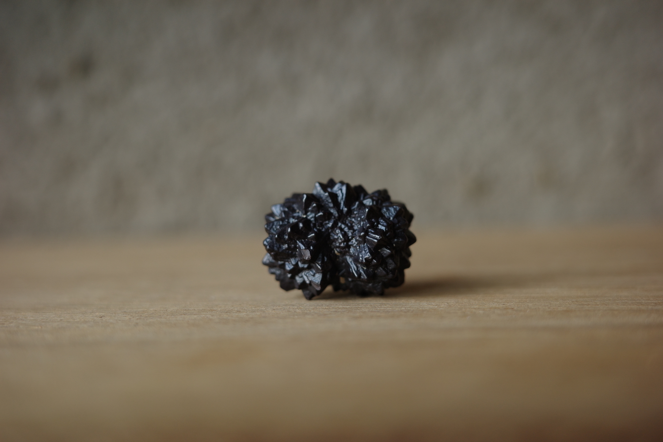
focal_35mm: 40
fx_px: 737
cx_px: 332
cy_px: 221
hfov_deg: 48.5
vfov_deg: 33.4
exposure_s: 1/100
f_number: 2.8
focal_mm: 26
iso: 200
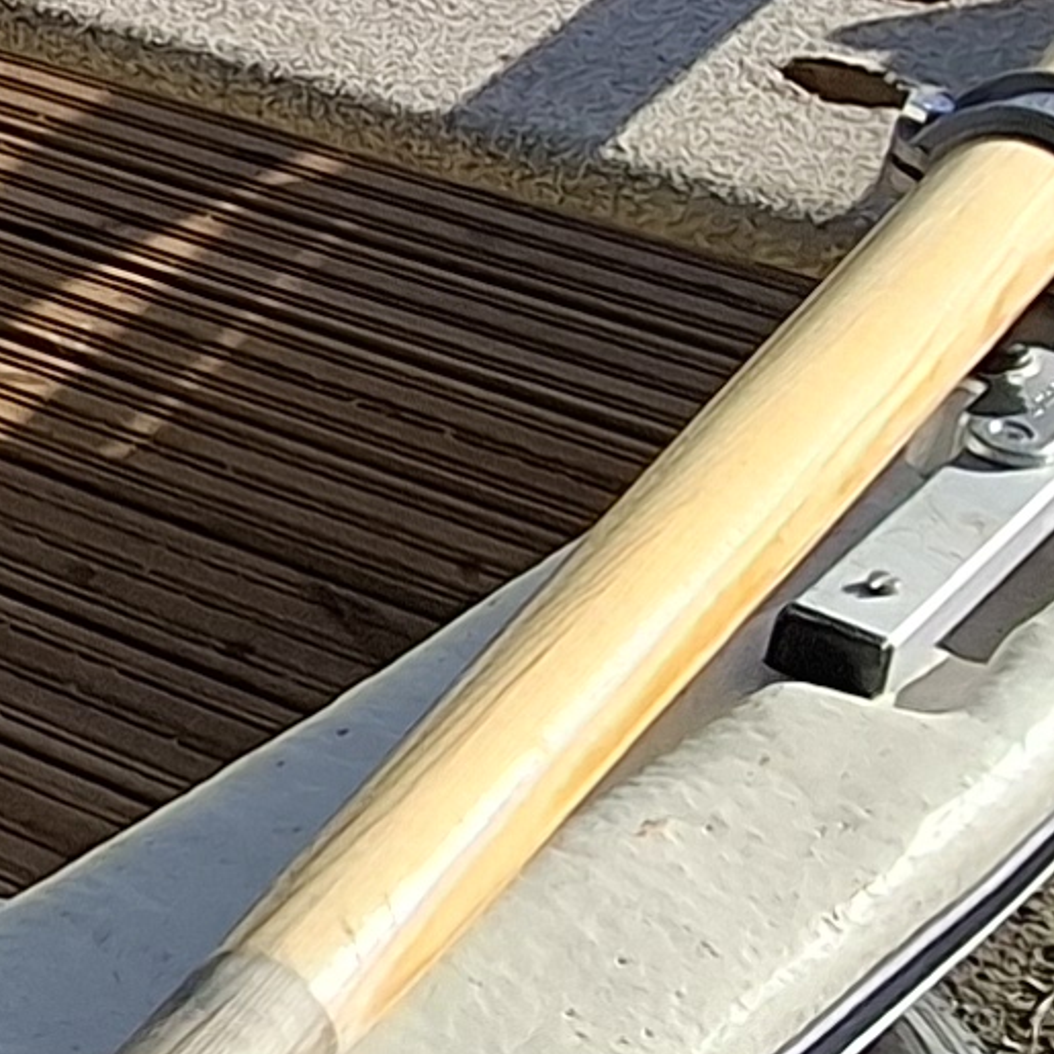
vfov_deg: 19.0
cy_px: 278
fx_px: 3135
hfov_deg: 15.7
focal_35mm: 91
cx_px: -958
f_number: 2.2
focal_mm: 1.74
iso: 40
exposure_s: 1/1439
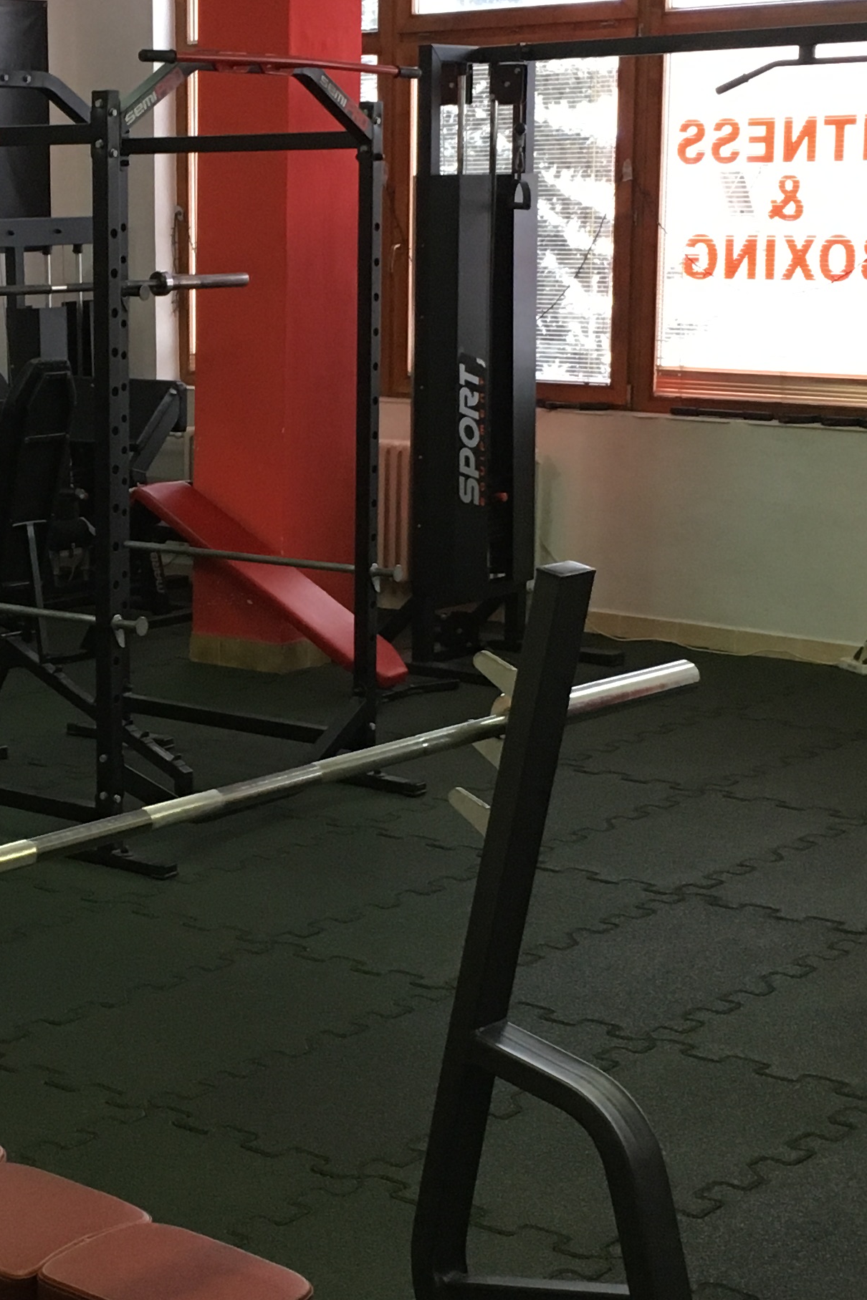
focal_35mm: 67
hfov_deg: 19.9
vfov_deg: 30.1
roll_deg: -0.5
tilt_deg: -8.3
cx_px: 87
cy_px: 595
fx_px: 2420
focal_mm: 4.15
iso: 160
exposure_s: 1/33
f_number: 2.2
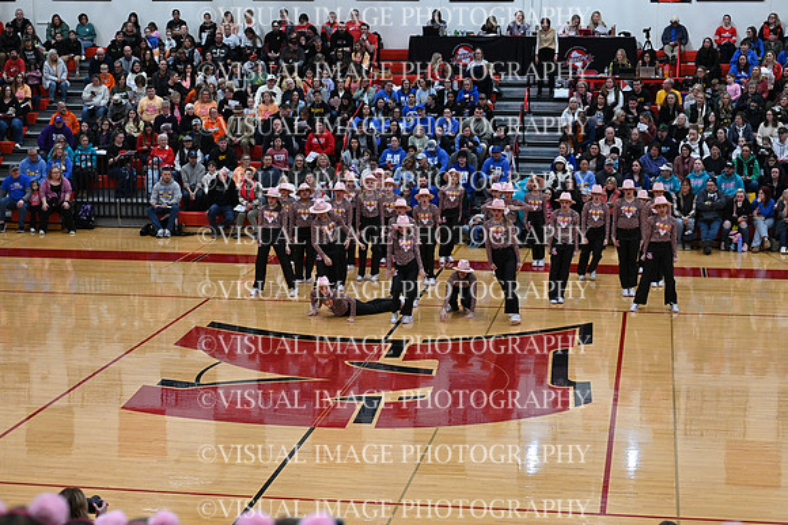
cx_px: 394
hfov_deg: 28.8
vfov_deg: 19.5
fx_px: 1533
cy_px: 262
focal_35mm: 70
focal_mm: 70
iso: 4000
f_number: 4
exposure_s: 1/400
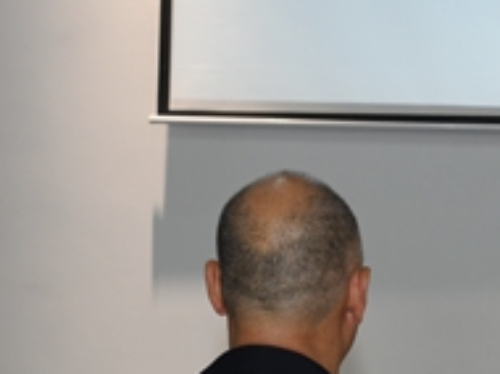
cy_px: 125
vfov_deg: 9.6
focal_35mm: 154
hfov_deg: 12.8
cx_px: 345
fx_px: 2222
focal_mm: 38
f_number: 5.6
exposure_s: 1/60
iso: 500
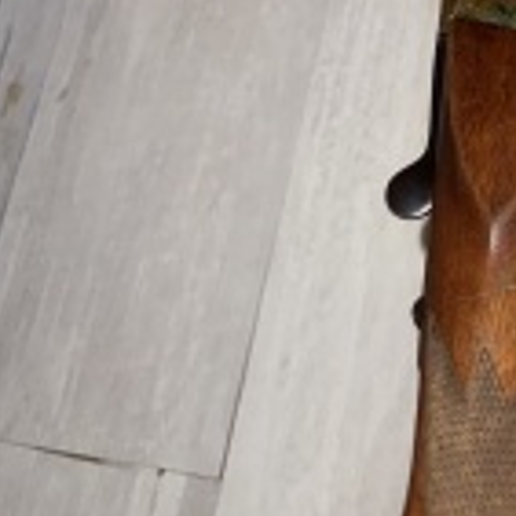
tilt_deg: -68.2
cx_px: 633
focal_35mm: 70
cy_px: -199
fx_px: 1181
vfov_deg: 21.6
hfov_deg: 22.5
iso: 80
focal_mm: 6.76
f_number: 1.78
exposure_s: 1/29
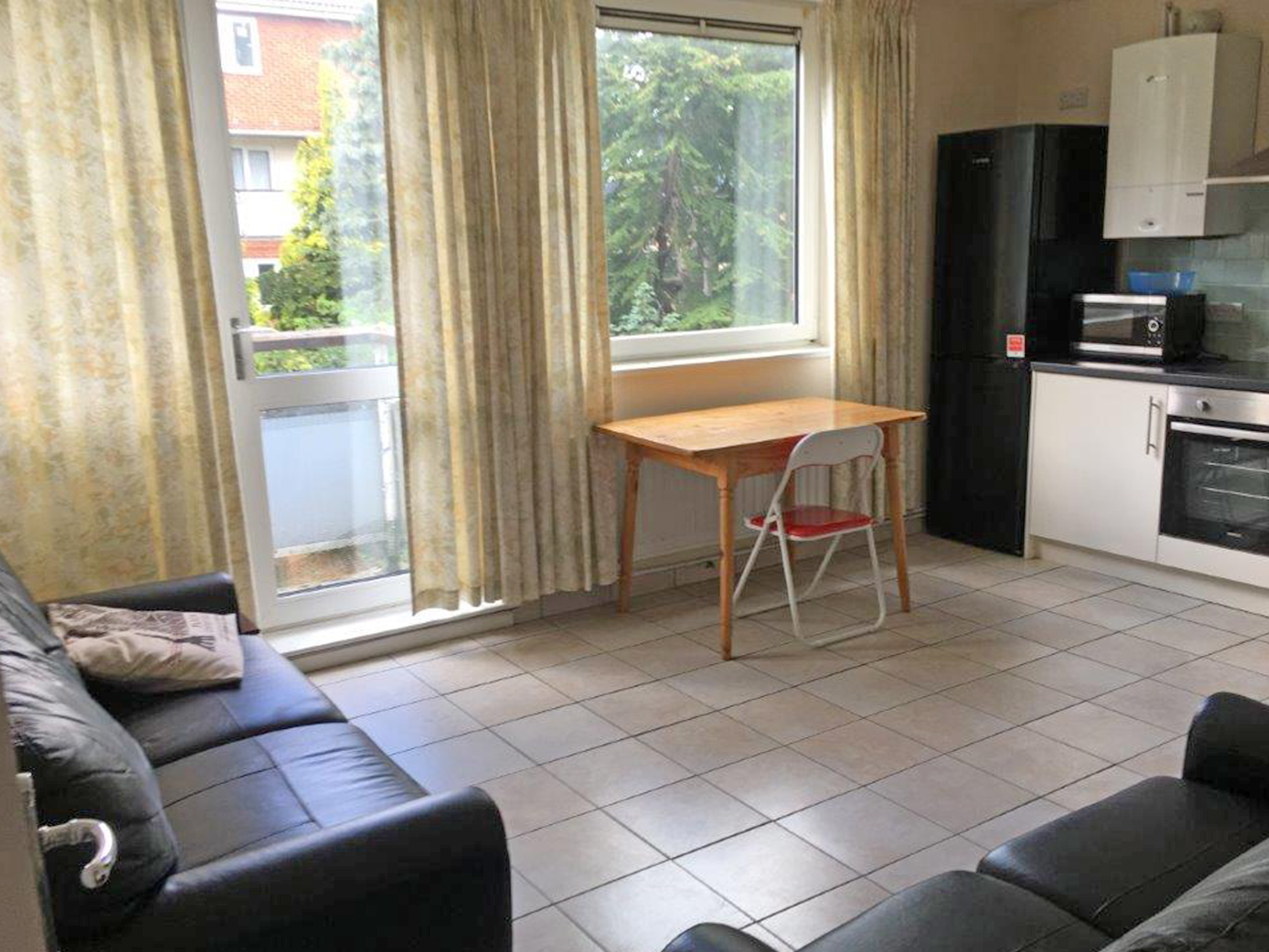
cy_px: 490
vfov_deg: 46.8
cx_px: 653
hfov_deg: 60.0
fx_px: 1100
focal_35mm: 30
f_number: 2.2
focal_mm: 4.15
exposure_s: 1/33
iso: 50
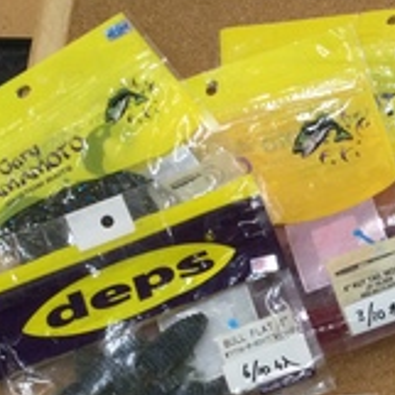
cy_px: 424
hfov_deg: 15.1
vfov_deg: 16.6
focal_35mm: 102
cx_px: 685
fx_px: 1317
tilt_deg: -69.9
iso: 25
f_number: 2.4
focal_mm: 3.3
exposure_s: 1/40
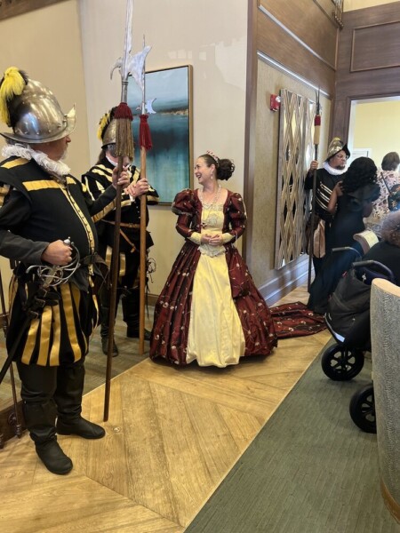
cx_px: 200
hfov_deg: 53.1
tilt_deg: -11.8
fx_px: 401
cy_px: 266
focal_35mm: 26
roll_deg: +0.9
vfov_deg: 67.3
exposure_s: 1/60
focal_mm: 5.7
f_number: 1.5
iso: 250
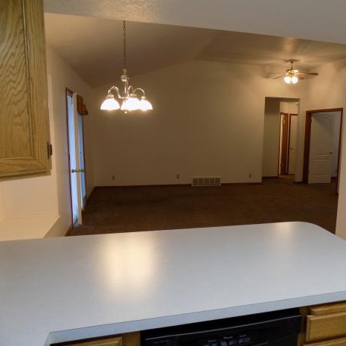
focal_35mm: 28
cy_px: 175
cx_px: 217
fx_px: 317
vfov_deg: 57.3
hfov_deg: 56.6
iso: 125
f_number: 3.1
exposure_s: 1/30
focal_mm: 4
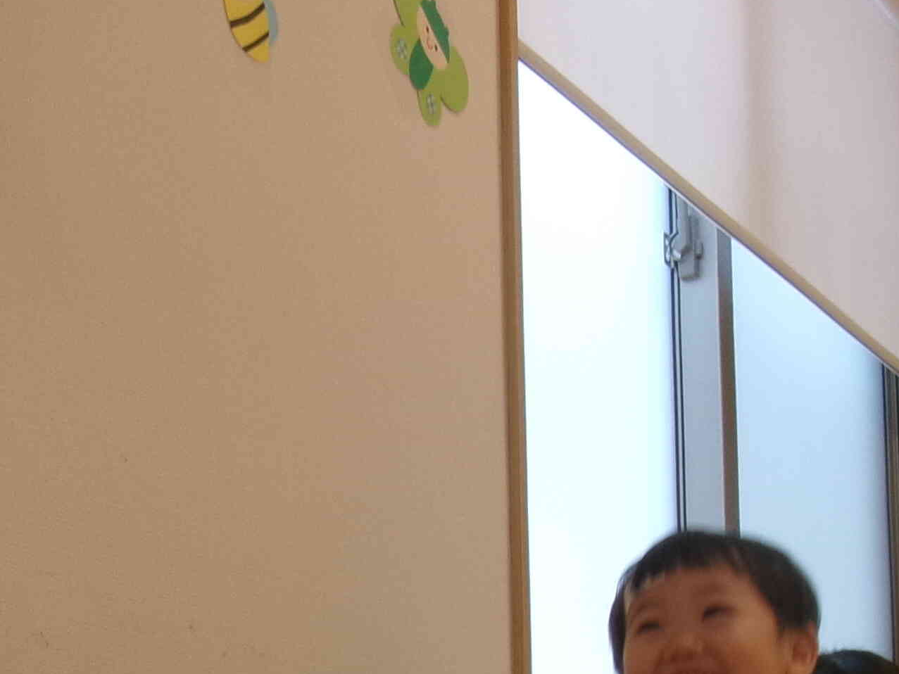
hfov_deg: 23.4
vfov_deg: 17.1
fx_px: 2078
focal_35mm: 80
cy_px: 930
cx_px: 6
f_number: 3.9
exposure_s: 1/80
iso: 100
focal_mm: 5.1
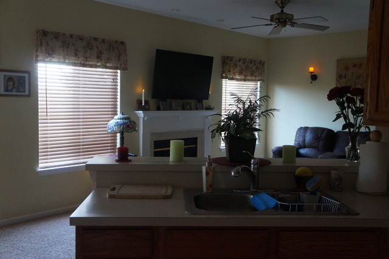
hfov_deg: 53.2
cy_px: 130
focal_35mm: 36
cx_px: 194
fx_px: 389
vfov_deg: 36.8
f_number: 4
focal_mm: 24
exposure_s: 1/100
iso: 3200
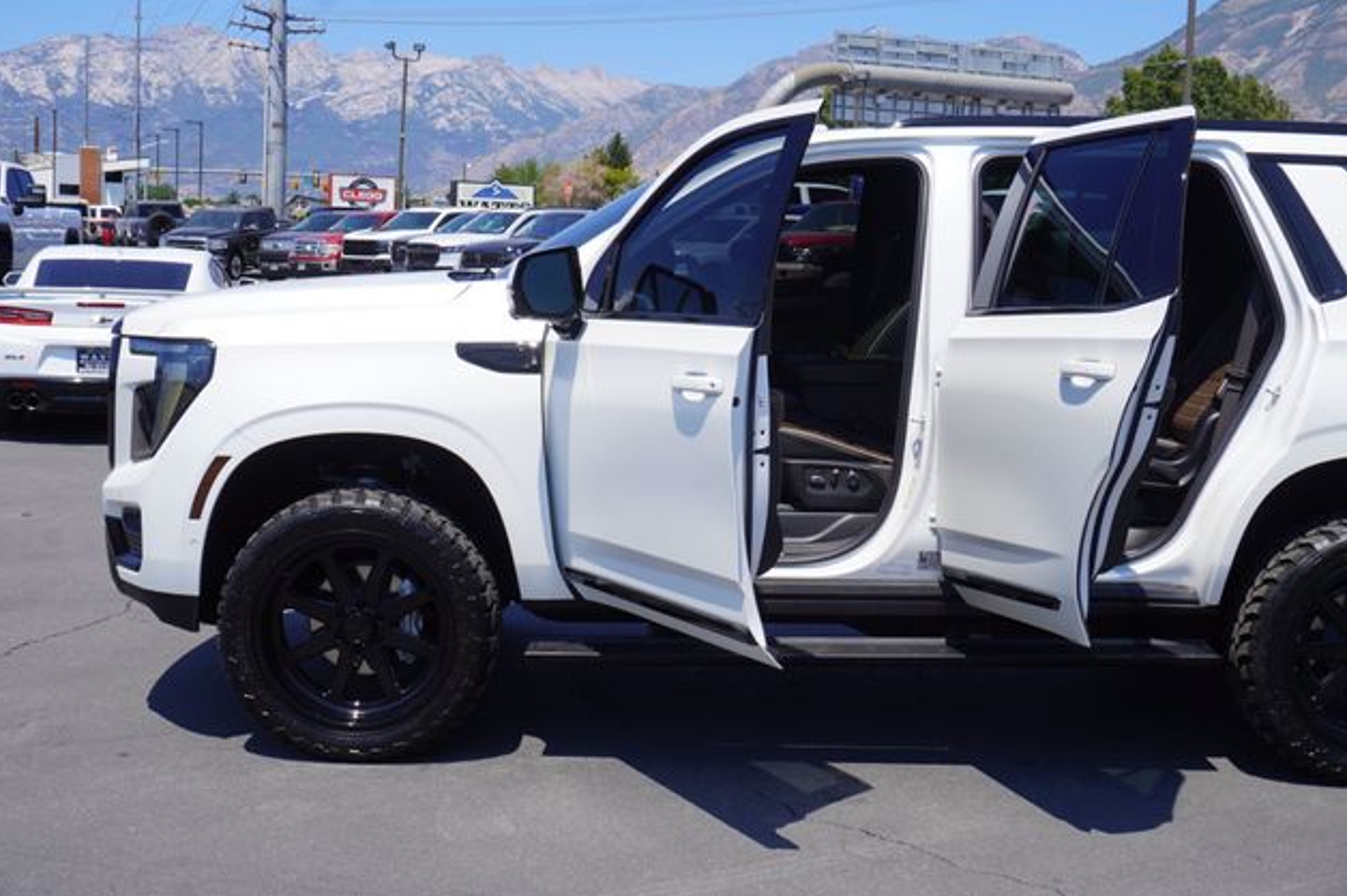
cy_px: 442
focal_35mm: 49
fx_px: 1832
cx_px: 674
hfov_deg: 40.4
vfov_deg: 27.5
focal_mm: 32
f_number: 11
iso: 100
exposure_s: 1/160
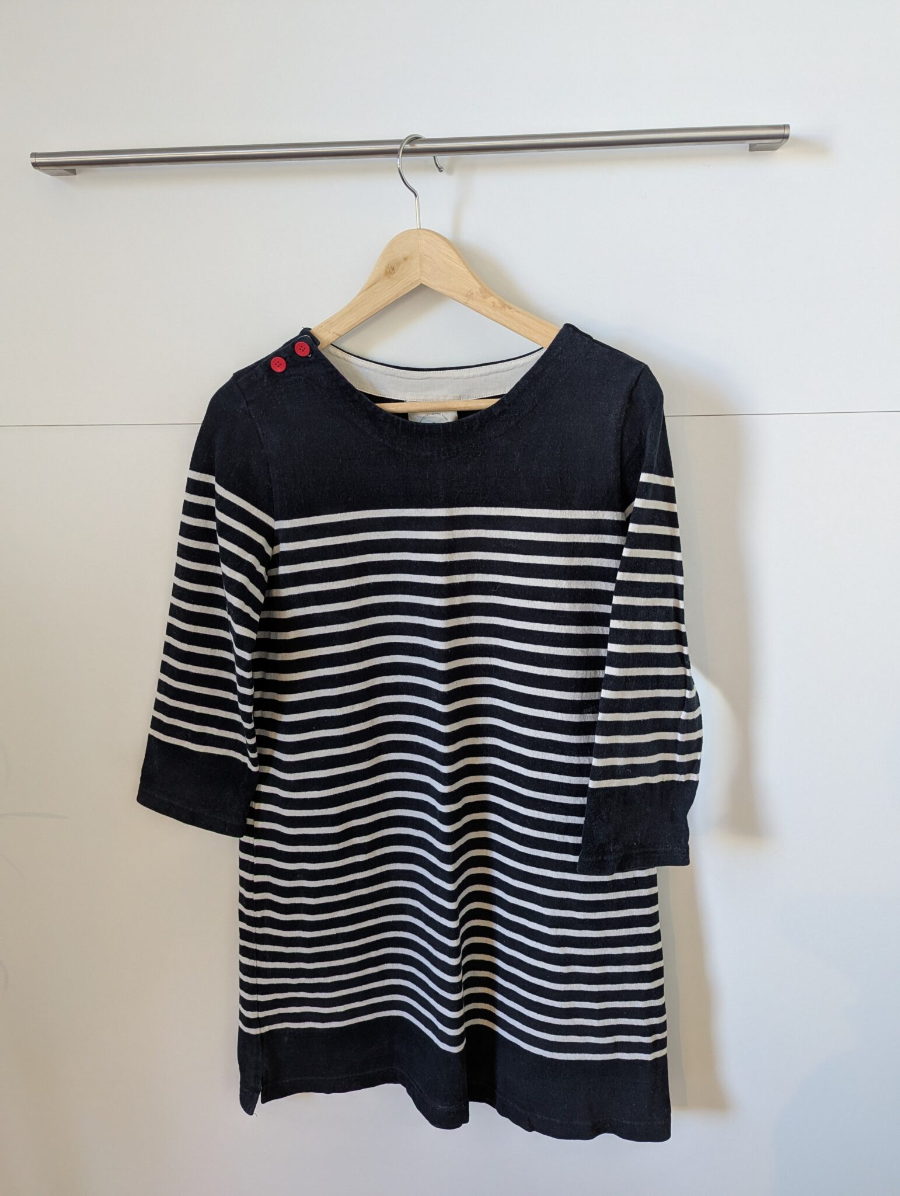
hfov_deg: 56.9
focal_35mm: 24
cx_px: 450
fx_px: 830
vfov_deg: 71.5
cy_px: 598
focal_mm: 6.81
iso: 186
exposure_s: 1/23.8
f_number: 1.85
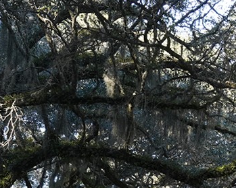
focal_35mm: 215
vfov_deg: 7.1
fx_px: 1501
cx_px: 291
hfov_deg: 8.9
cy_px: 251
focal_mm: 40
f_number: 9
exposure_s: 1/100
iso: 800
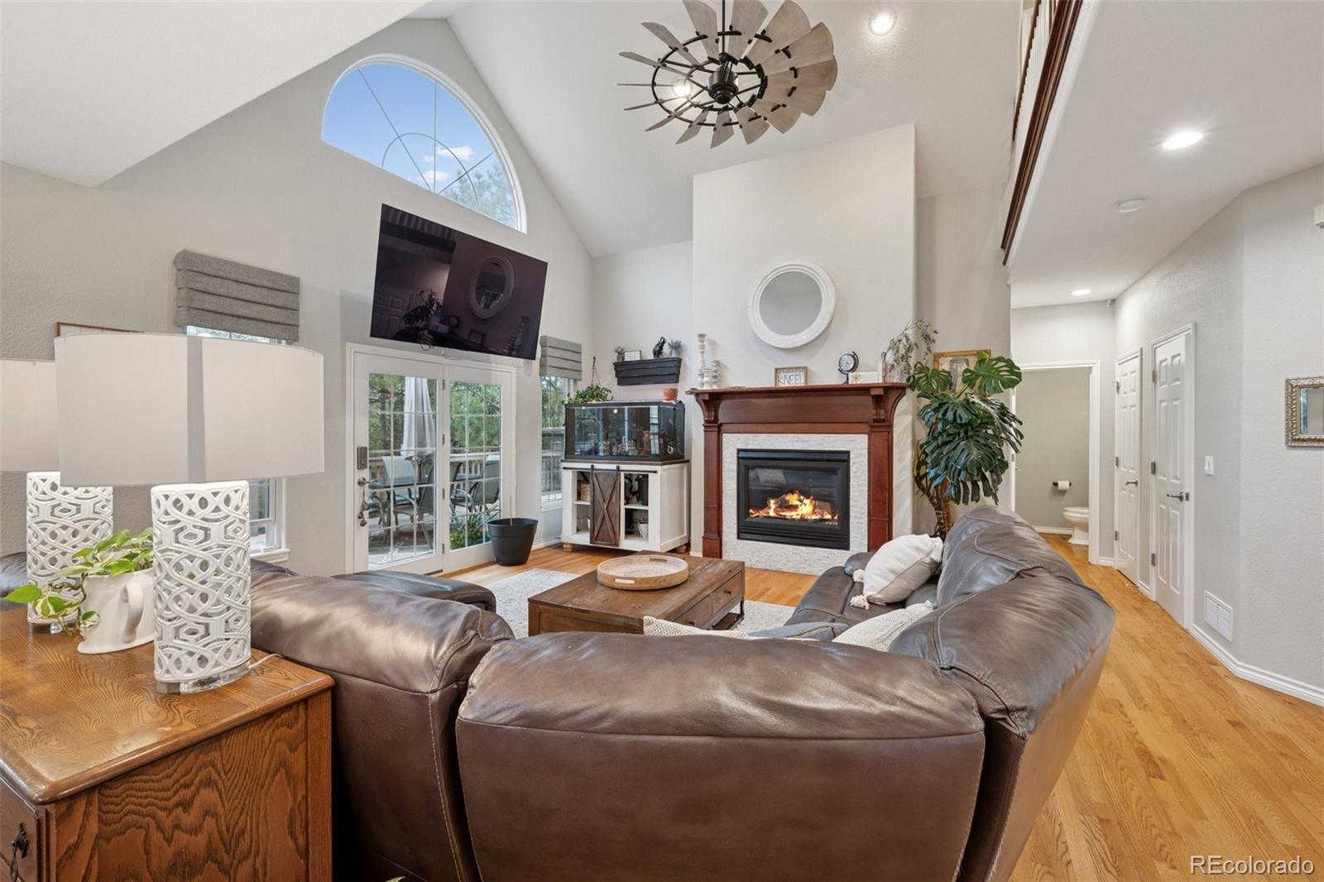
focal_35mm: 15
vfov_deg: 77.3
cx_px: 662
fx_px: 552
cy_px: 441
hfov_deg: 100.4
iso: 800
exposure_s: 1/2.5
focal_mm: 15
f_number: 11
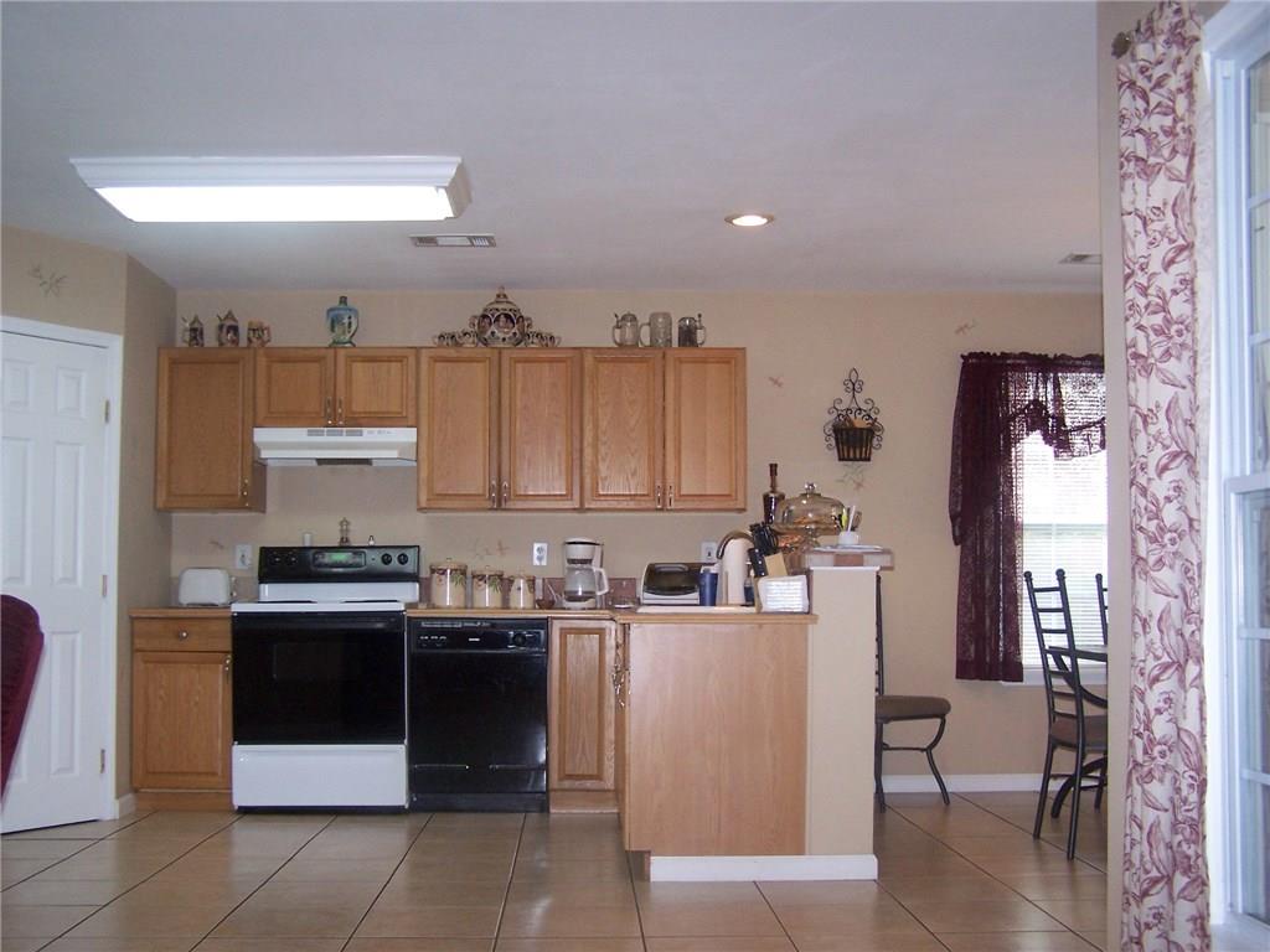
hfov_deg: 49.0
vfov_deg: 37.7
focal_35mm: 38
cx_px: 635
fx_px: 1394
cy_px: 476
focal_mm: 6.3
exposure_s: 1/60
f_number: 2.8
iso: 140
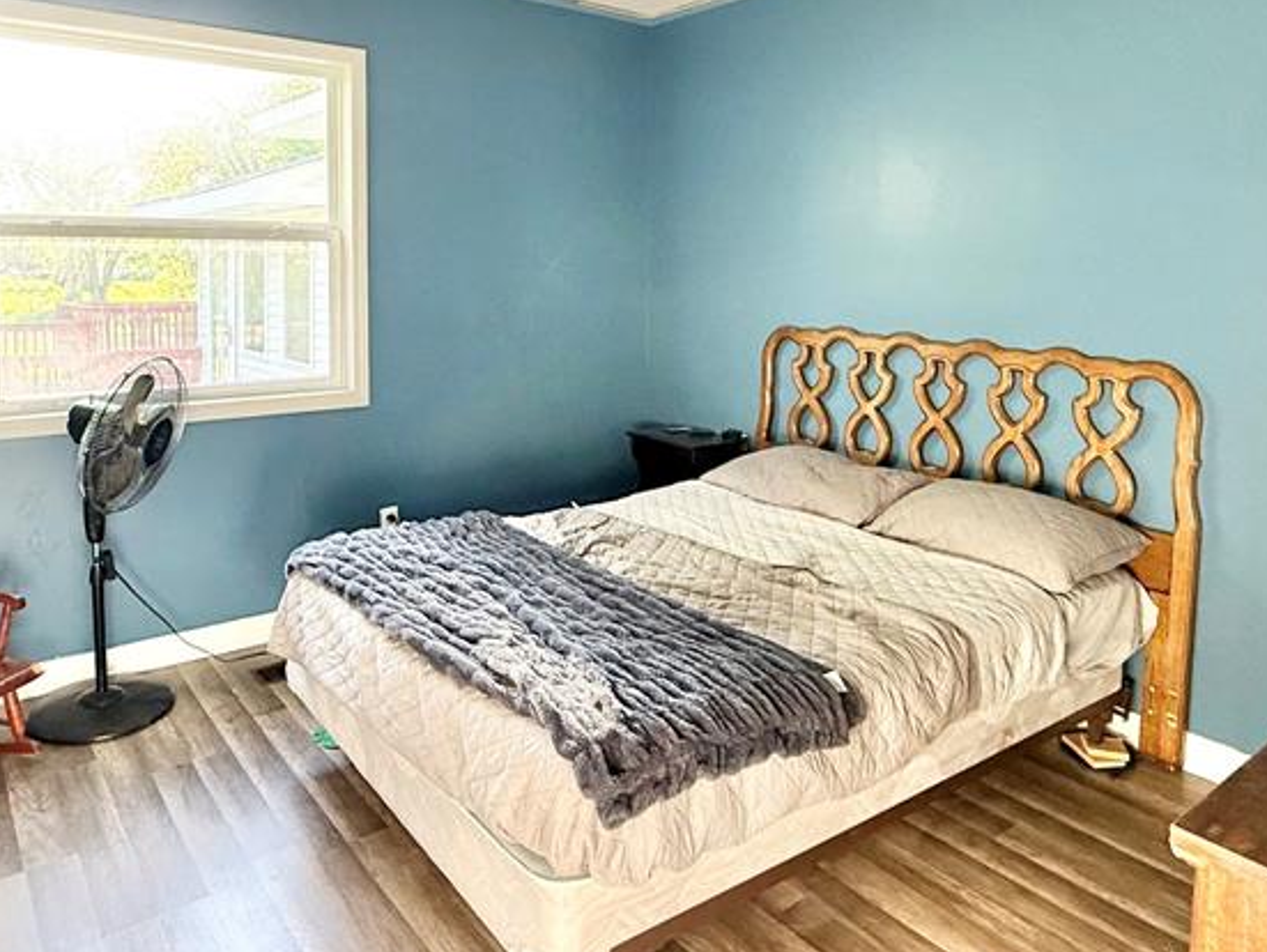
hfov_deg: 67.2
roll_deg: -0.4
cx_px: 582
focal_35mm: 26
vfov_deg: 52.1
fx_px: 952
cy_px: 313
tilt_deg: -2.2
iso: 320
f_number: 2.2
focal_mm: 2.22
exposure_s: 1/74
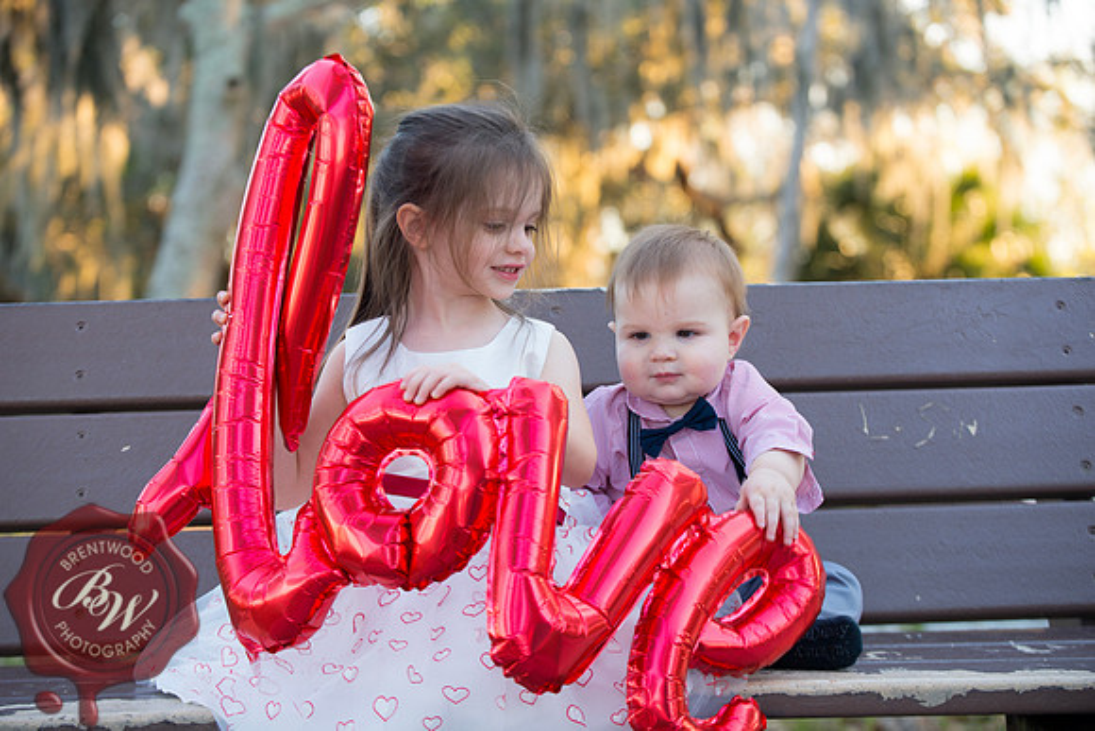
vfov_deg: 19.5
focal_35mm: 70
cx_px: 548
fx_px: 2130
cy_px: 366
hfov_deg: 28.8
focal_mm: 70
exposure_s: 1/125
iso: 200
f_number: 3.5
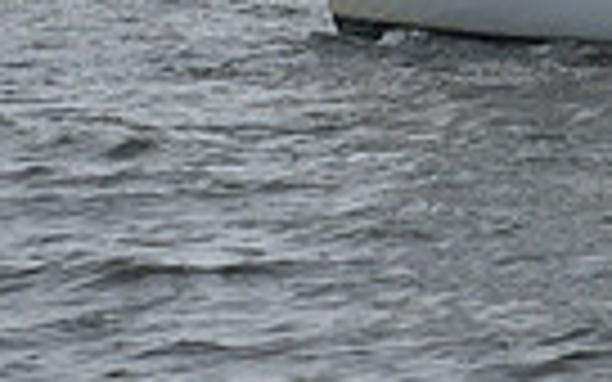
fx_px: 7122
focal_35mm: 427
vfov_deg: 3.0
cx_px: 722
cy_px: -912
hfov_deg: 4.9
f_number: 10
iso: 320
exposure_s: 1/1250
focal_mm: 98
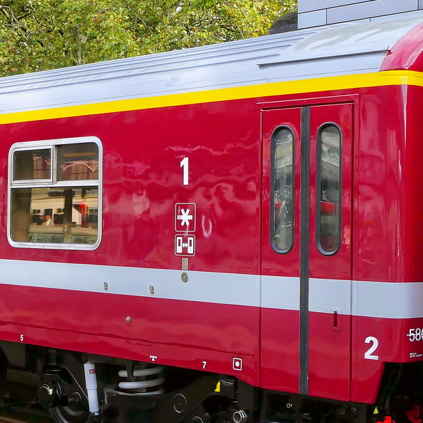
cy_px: 202
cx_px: 74
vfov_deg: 30.6
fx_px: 774
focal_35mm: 56
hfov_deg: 29.7
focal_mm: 9.3
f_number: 3.3
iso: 125
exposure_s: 1/250
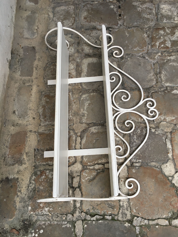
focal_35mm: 29
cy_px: 118
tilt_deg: -70.4
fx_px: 199
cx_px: 89
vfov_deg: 61.7
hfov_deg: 48.2
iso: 64
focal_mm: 4.15
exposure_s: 1/33
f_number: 2.2
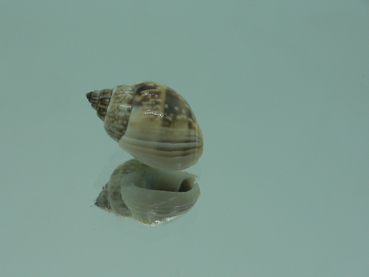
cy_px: 144
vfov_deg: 33.6
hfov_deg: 43.6
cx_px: 149
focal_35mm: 43
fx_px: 458
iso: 80
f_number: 2.8
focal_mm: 4.6
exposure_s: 1/80
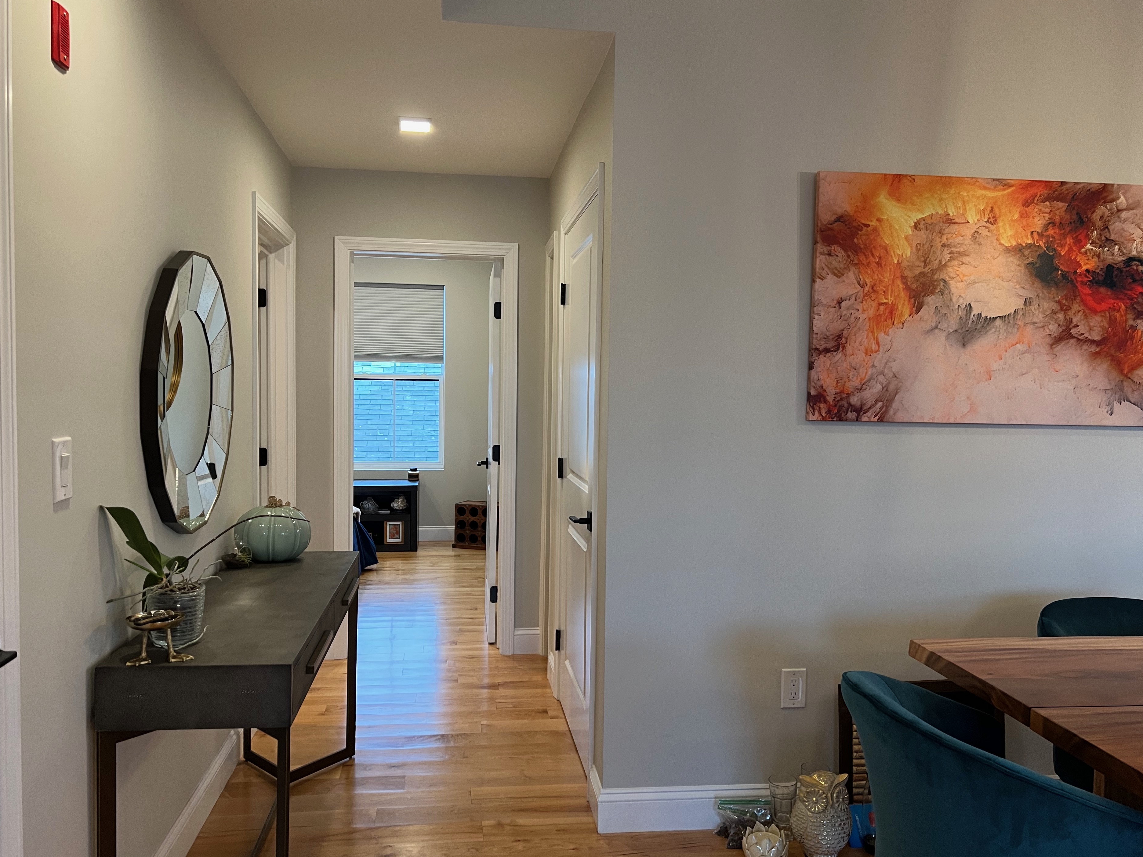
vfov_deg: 49.7
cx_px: 570
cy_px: 438
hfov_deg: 63.4
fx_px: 925
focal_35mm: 28
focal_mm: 5.7
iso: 125
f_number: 1.5
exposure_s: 1/60
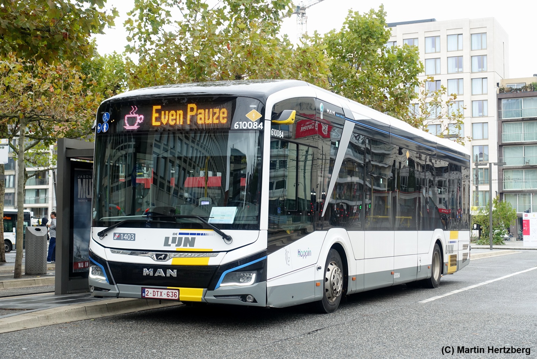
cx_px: 268
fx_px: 806
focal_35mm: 54
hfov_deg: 36.9
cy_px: 180
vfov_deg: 25.1
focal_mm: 19.67
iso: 125
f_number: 2.8
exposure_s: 1/80
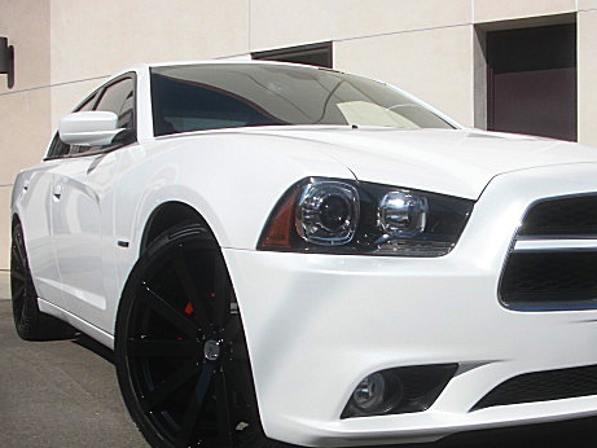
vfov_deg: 28.9
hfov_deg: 37.9
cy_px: 298
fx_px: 863
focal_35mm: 50
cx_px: 382
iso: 50
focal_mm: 6.3
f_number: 7.9
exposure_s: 1/250
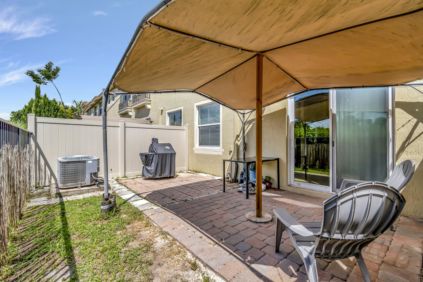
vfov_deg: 77.3
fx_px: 176
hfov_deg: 100.4
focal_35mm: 15
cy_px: 141
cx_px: 212
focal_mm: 10
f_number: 8
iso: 500
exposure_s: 1/1600
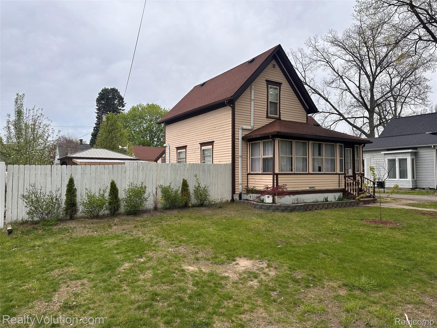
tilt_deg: +1.9
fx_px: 303
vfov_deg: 56.8
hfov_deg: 71.6
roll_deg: +0.3
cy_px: 164
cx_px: 218
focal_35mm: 24
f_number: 1.78
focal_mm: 6.86
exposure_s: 1/989
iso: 80
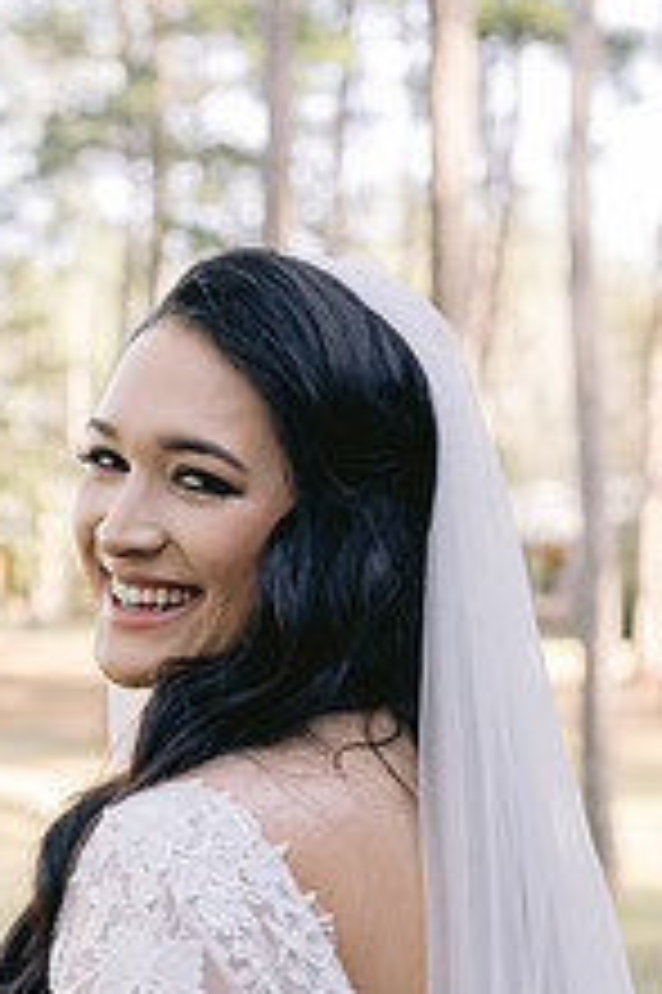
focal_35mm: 102
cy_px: 877
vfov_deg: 19.7
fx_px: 2818
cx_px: 113
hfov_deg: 13.3
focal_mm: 50
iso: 400
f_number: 4
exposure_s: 1/200
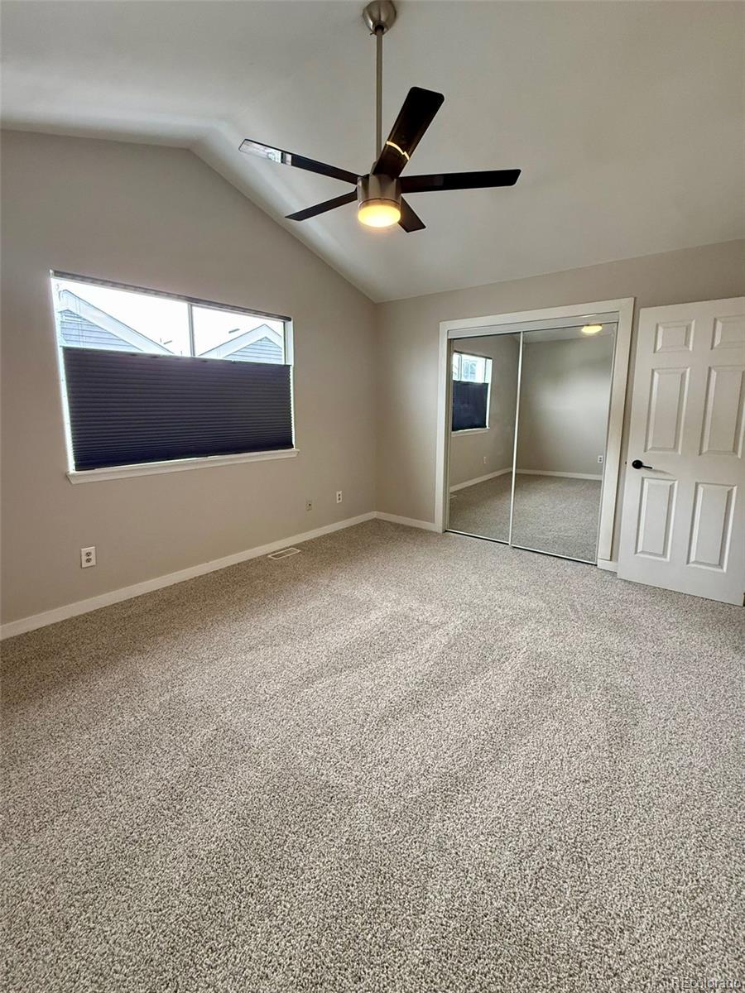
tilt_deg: -11.3
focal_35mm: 14
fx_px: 402
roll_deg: -0.3
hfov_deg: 85.7
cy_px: 496
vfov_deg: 102.1
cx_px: 372
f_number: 2.2
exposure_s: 1/120
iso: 320
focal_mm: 2.22
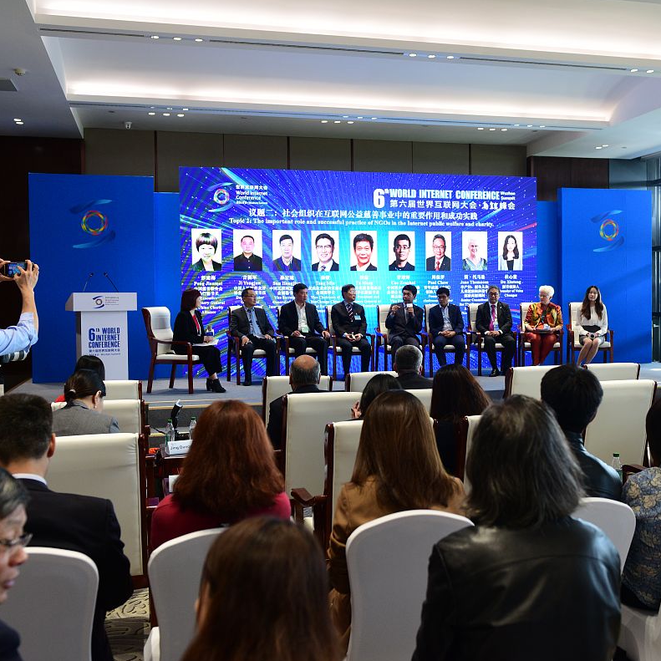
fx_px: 864
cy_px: 331
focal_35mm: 40
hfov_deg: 41.8
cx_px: 379
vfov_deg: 41.9
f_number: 3.5
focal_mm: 31
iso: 800
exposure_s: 1/125
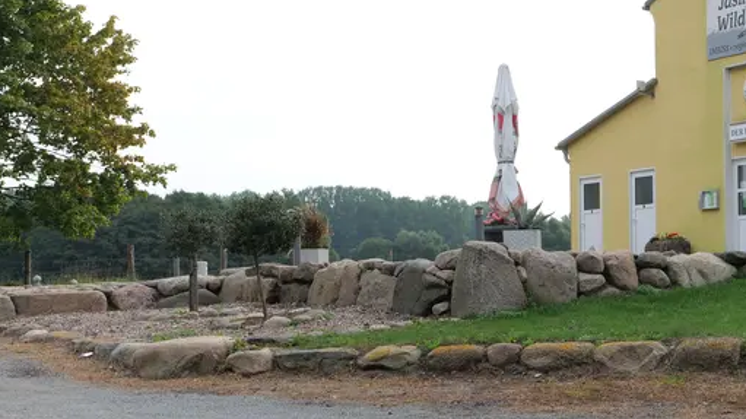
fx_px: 1246
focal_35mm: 63
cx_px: 907
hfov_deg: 28.7
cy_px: 295
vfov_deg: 19.0
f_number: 7.1
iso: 400
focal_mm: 24
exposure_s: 1/320
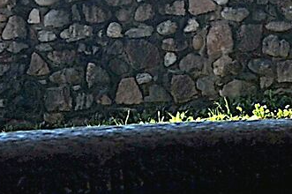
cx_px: 962
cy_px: -10
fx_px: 1410
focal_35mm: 174
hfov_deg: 8.9
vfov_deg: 7.8
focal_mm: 24
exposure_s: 1/320
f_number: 8
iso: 200
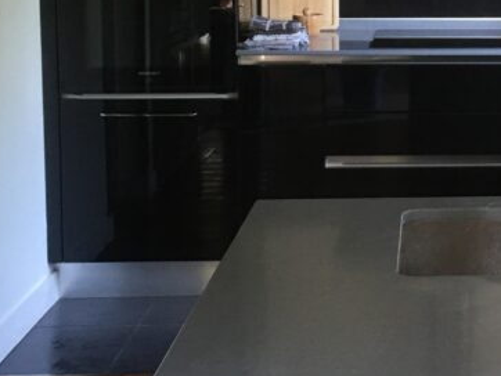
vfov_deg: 17.7
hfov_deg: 22.6
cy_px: 15
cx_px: 541
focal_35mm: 82
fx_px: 1188
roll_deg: -0.4
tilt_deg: -3.5
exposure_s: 1/33
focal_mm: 4.15
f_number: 2.2
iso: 50
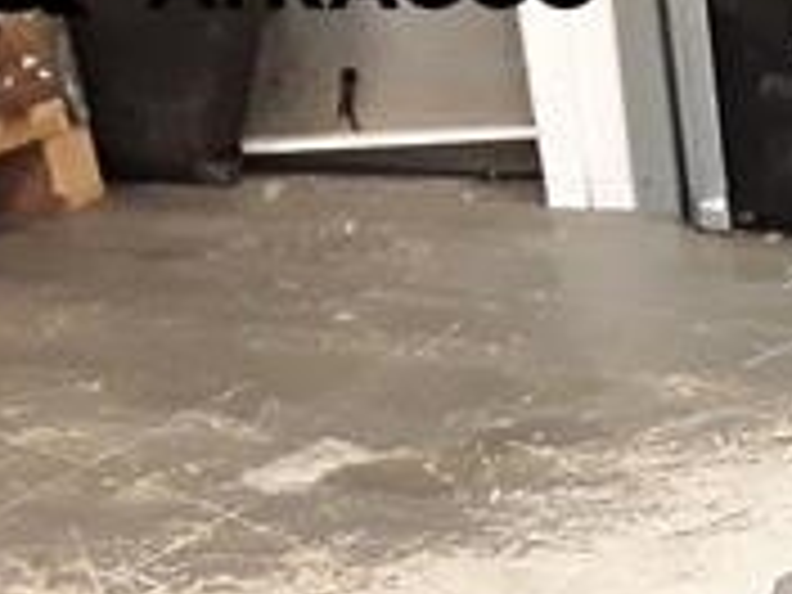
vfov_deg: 13.3
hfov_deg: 17.4
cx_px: 1179
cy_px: 1004
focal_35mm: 102
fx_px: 2334
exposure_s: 1/50
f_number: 1.9
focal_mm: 2.91
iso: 250
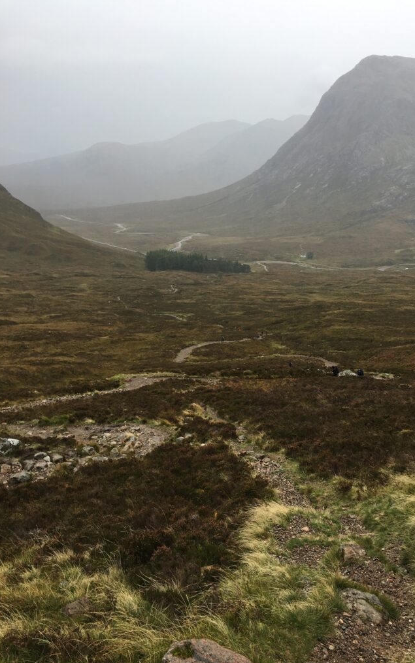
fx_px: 561
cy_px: 331
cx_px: 249
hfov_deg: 40.4
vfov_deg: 61.2
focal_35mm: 31
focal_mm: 4.15
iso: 25
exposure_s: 1/578
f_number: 2.2
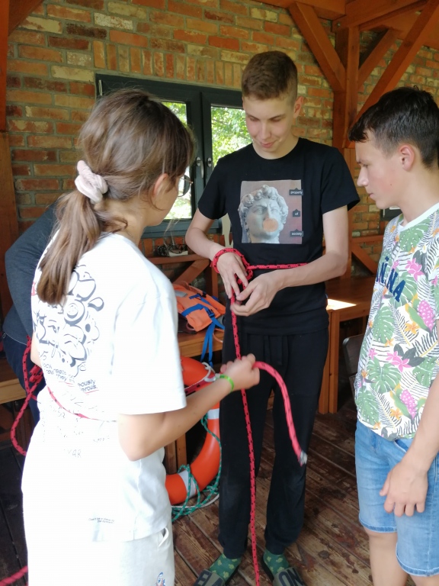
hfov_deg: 51.4
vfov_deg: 65.3
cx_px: 220
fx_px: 457
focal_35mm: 27
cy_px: 293
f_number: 1.8
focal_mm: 3.95
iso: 100
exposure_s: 1/100
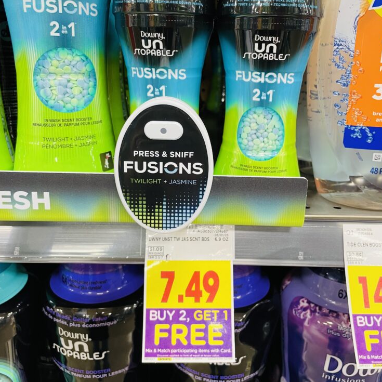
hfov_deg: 51.1
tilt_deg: -16.1
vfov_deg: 50.9
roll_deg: +0.0
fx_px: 400
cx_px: 188
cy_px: 162
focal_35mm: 32
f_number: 1.6
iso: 100
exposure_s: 1/61
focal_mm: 4.2
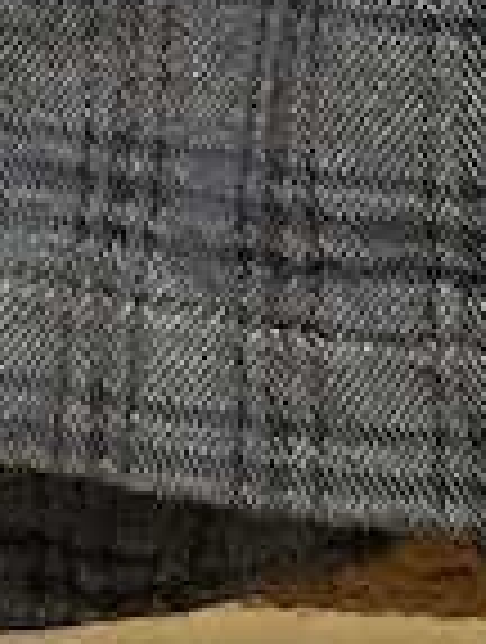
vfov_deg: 5.3
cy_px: -1232
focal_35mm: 357
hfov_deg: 4.1
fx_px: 6653
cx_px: -675
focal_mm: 6.76
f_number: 1.78
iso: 800
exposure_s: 1/20
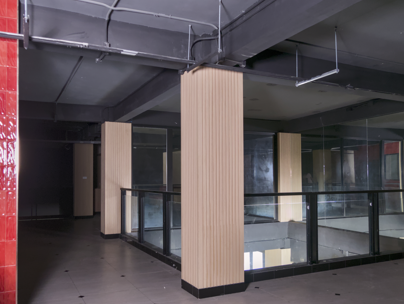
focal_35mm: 32
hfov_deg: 56.8
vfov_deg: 44.2
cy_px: 166
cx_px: 203
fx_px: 374
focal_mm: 14
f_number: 3.5
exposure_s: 1/8
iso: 1600
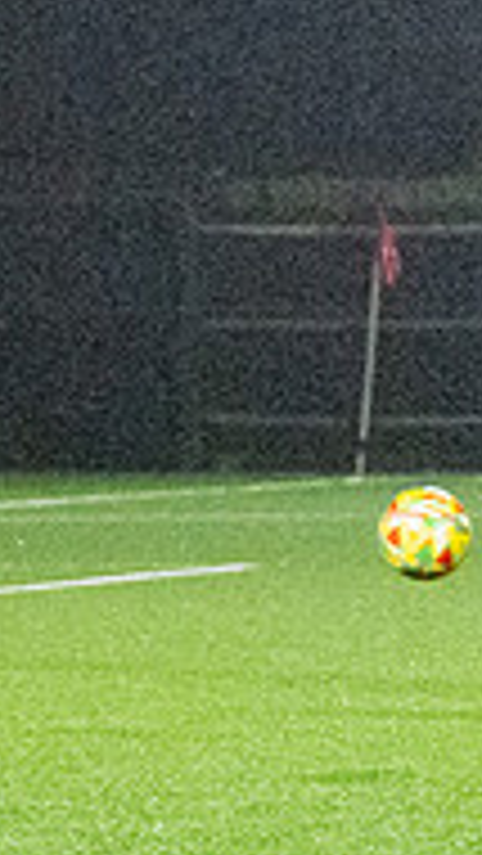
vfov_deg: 4.6
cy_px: 575
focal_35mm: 471
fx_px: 10692
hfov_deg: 2.6
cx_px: 630
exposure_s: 1/1000
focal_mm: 75
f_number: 2.8
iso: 8000
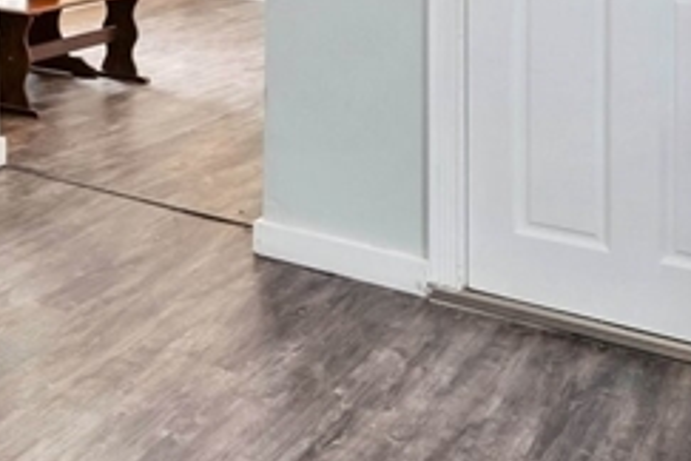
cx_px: -45
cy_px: -178
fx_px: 1132
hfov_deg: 30.7
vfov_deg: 20.5
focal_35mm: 59
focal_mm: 14
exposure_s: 1/6
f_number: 10
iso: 500
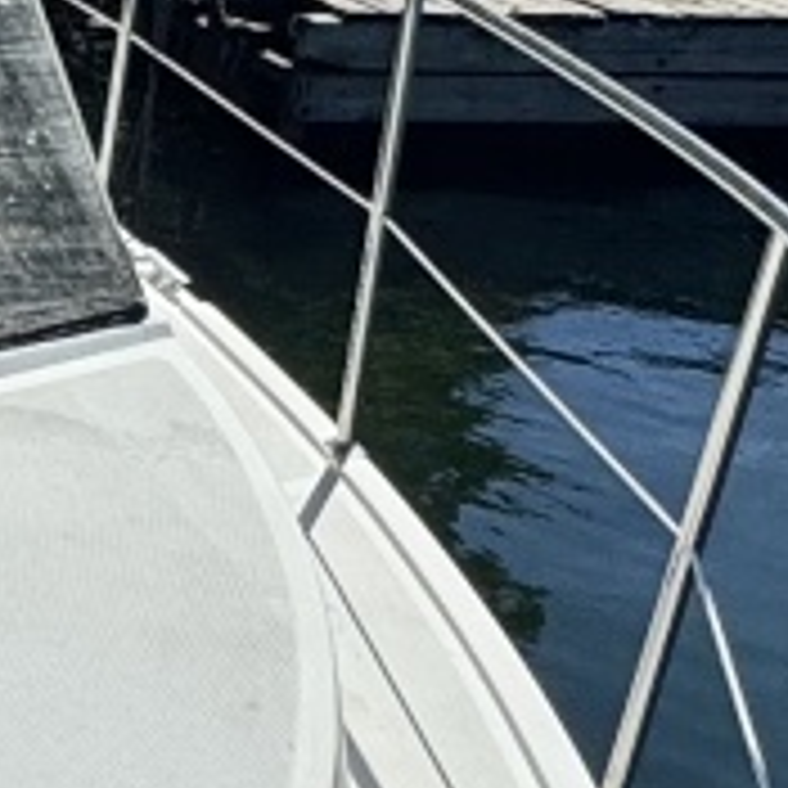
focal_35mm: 113
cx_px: -883
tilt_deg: -14.9
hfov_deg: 13.0
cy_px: 221
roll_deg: +0.0
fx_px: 2910
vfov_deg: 15.4
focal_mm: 2.22
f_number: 2.2
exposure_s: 1/3906
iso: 40
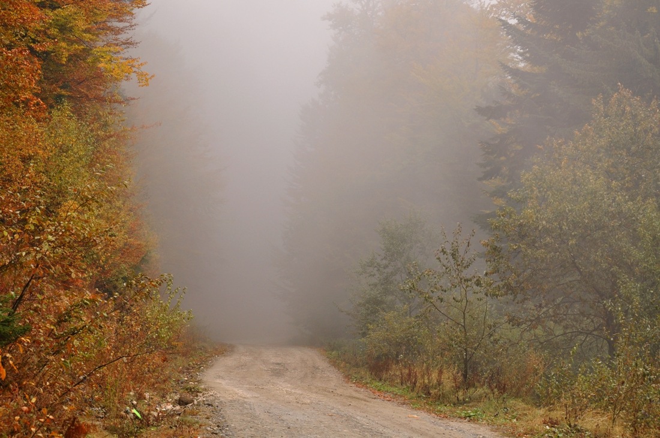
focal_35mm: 99
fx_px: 1813
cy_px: 219
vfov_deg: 13.8
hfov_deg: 20.6
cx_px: 330
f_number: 9
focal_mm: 66
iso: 500
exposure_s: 1/100
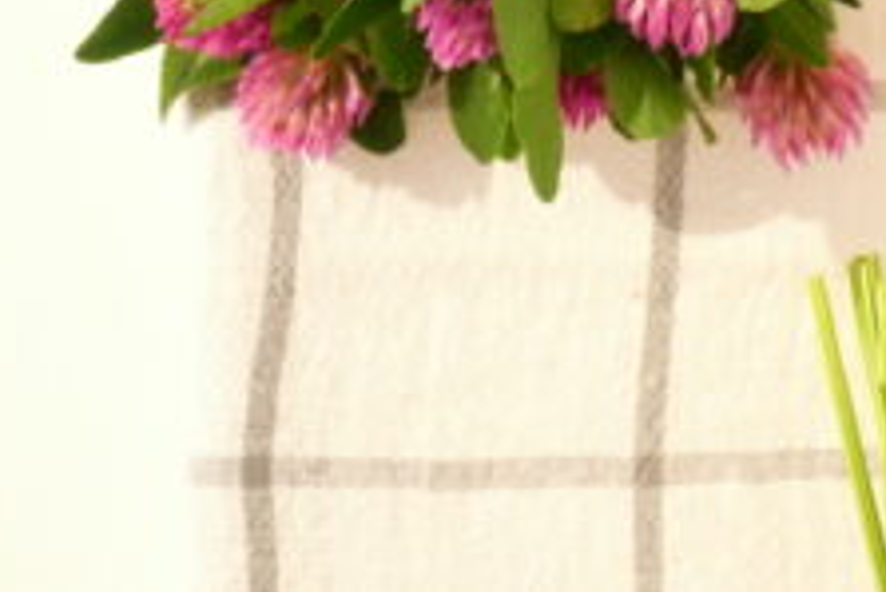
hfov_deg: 5.9
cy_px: -93
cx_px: 858
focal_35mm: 350
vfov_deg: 3.9
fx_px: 8619
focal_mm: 100
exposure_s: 1/10
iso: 2000
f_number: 5.6
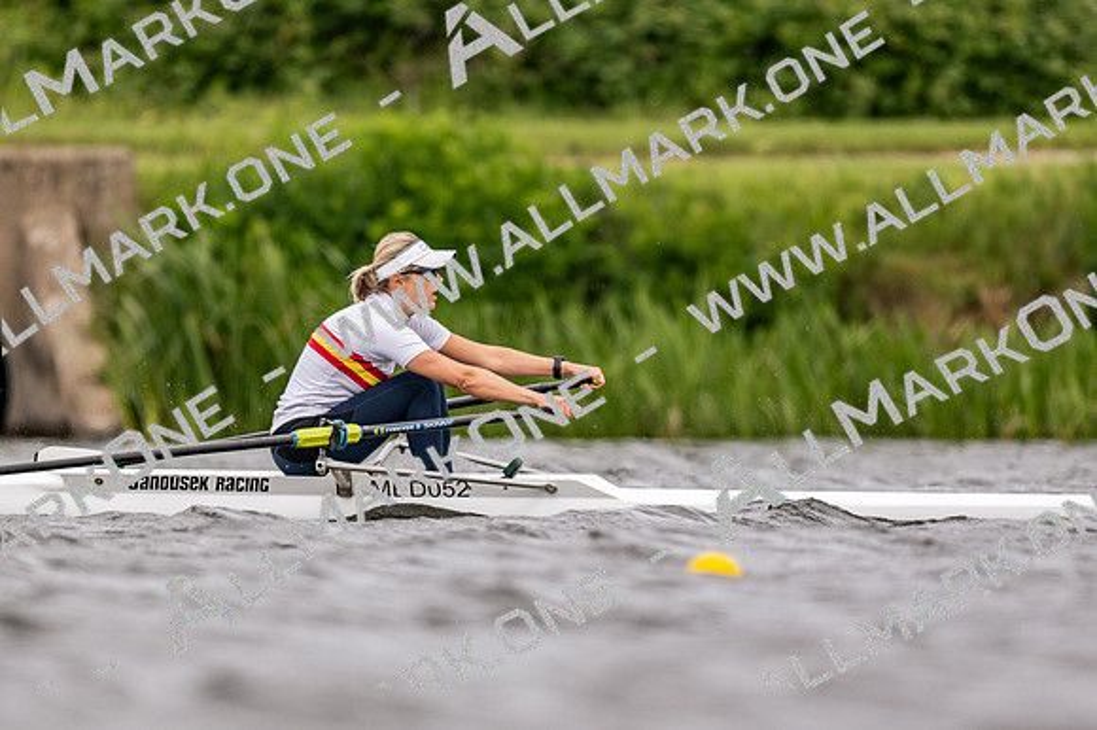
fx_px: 27408
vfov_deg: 1.5
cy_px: 365
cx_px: 548
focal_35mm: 900
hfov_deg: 2.3
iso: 500
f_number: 4
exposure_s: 1/2500
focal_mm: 600
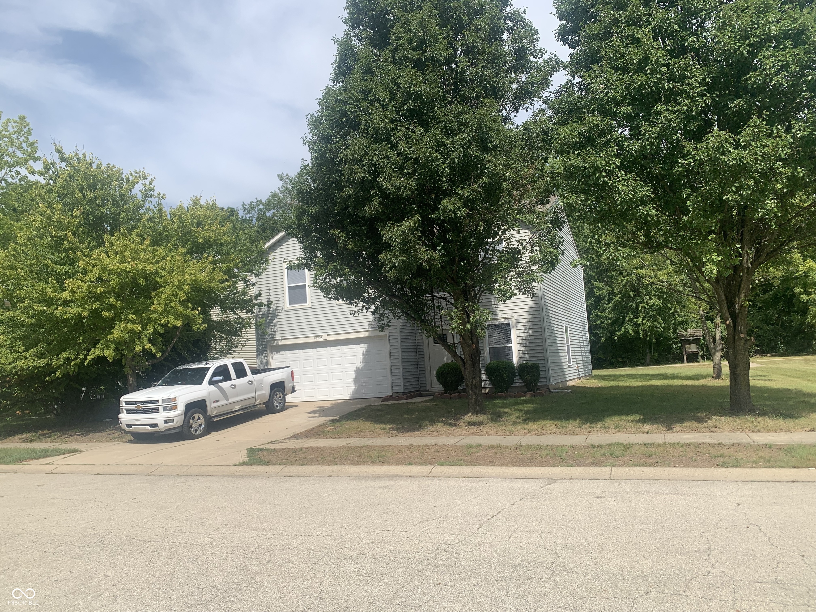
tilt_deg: +6.6
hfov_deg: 67.3
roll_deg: +3.4
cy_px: 306
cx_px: 408
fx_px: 613
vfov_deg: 53.1
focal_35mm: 26
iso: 25
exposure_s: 1/2755
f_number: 1.8
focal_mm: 4.25
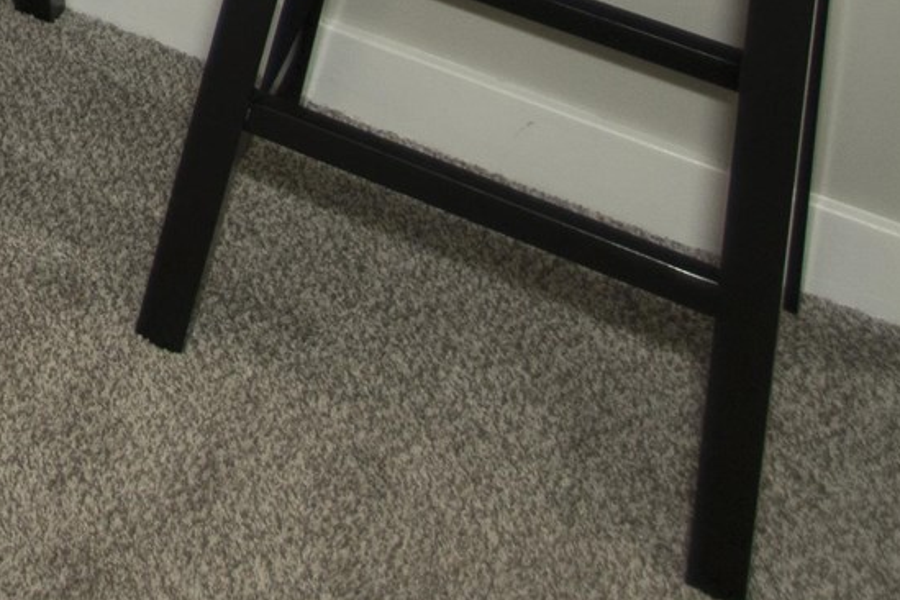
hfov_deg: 20.3
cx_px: -507
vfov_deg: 12.4
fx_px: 2100
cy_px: -880
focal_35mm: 84
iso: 320
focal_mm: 10
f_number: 3.5
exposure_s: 1/60
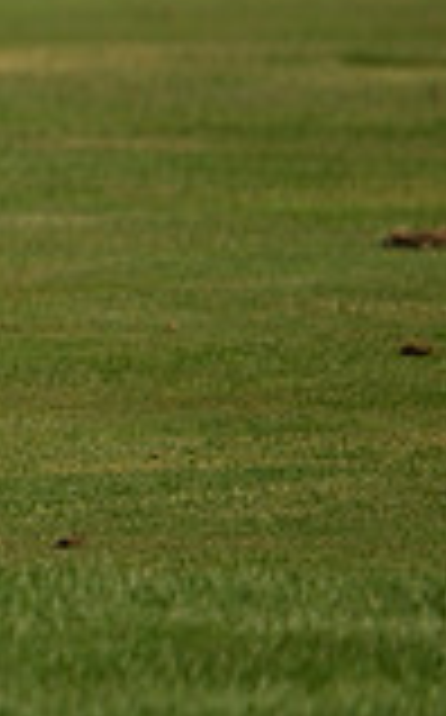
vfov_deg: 1.4
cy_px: -97
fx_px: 28978
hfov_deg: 0.9
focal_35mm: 1486
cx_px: -824
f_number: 4.5
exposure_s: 1/2500
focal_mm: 400
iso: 400
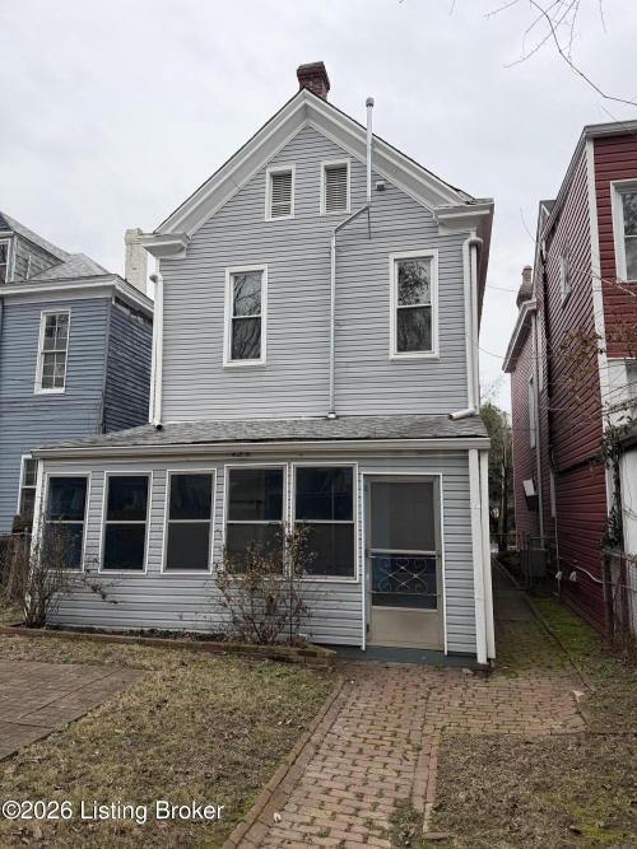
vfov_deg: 71.6
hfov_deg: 56.8
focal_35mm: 24
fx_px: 589
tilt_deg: +8.4
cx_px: 318
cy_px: 424
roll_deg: -1.0
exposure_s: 1/1250
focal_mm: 6.76
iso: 80
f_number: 1.78
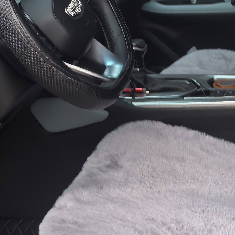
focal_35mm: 102
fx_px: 783
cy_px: 97
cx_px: 162
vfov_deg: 17.0
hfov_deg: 17.0
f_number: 2
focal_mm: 5.75
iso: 250
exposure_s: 1/60
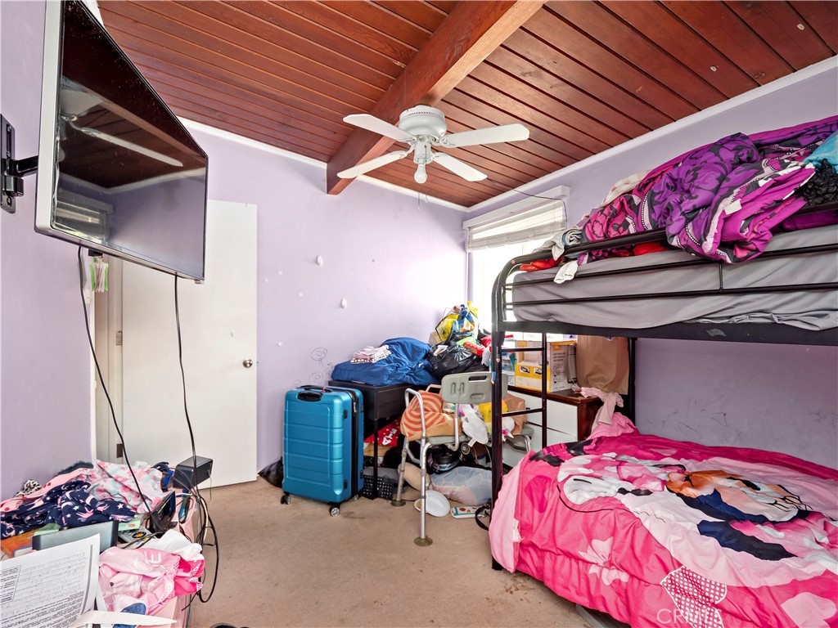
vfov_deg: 78.1
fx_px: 387
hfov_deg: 94.5
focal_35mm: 16
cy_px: 314
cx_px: 419
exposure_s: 1/15
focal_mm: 8
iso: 400
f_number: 2.8
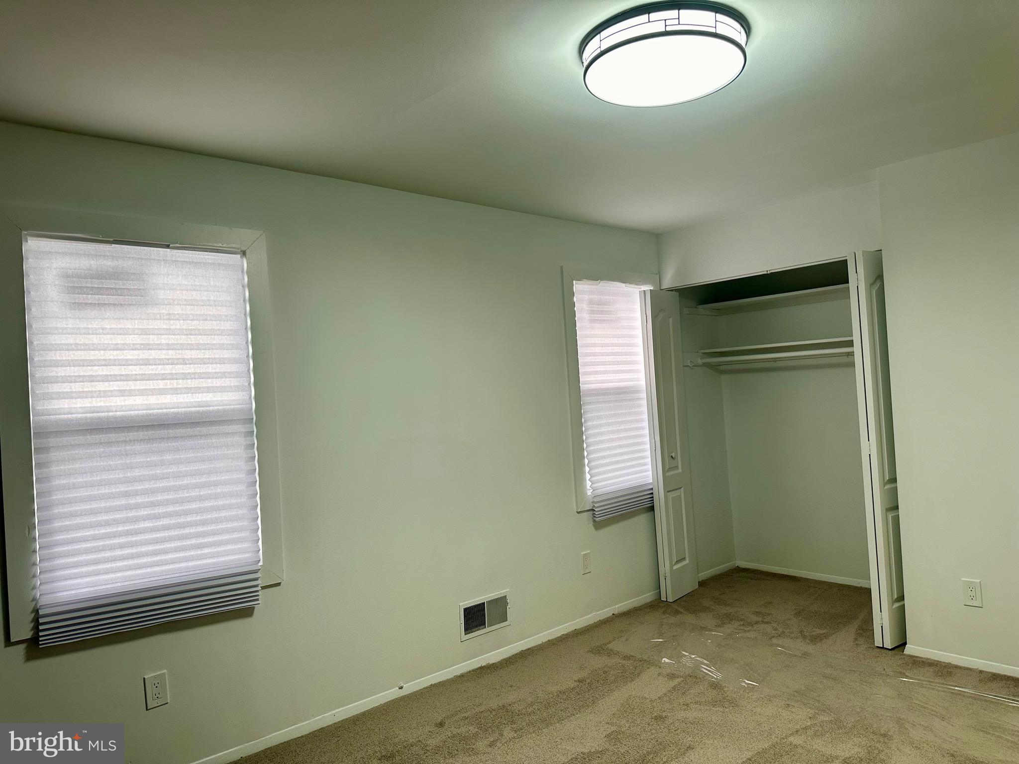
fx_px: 706
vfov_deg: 56.8
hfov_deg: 71.6
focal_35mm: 24
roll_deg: +2.9
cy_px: 382
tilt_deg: +0.9
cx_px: 510
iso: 125
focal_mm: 6.86
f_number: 1.78
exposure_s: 1/120
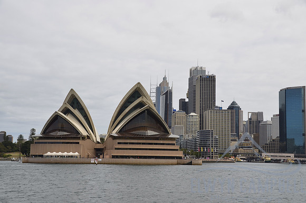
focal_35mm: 52
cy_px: 102
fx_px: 445
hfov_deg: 37.9
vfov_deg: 25.6
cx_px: 153
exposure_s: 1/320
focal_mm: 35
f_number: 9
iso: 100
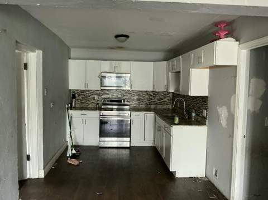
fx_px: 217
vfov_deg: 49.7
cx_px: 134
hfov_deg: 63.5
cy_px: 100
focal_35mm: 28
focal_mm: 3
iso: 320
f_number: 1.8
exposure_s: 1/36
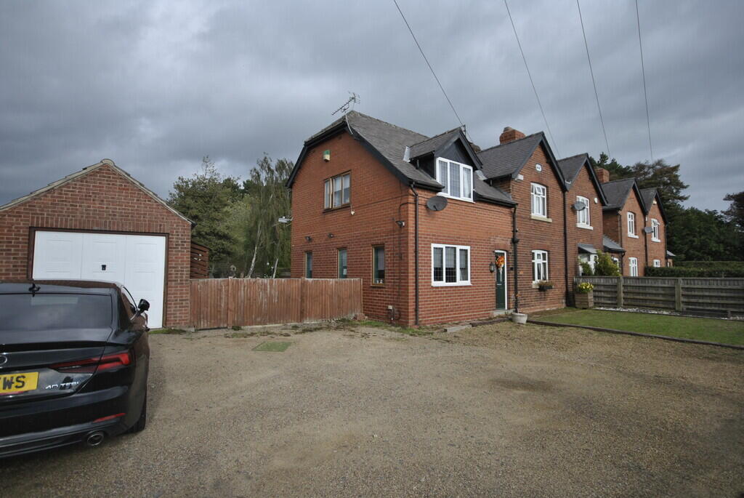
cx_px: 372
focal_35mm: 18
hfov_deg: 89.9
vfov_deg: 67.5
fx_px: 372
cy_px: 249
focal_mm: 12
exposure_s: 1/500
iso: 110
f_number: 4.5
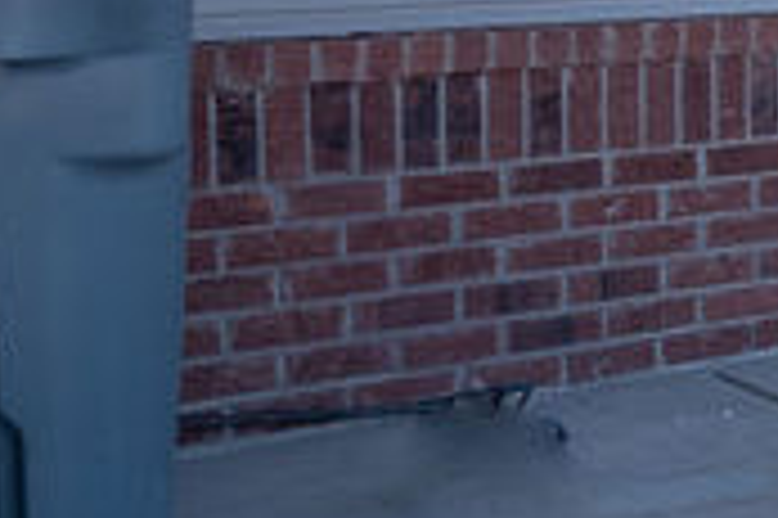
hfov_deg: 16.9
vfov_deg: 14.8
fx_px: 1922
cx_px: 1569
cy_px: -124
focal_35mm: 89
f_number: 4
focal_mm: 10
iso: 100
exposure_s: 1/250
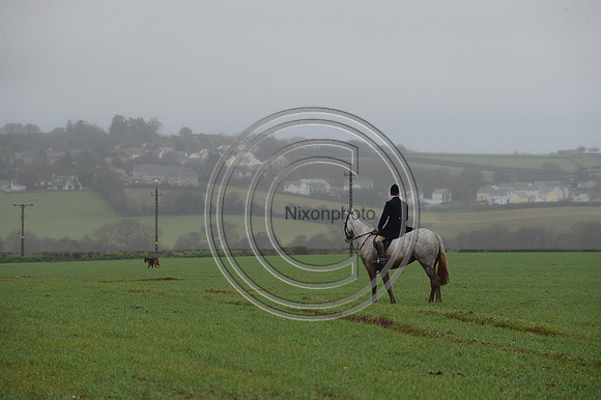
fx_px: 3170
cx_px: 300
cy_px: 200
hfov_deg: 10.8
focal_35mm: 190
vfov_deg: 7.2
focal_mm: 190
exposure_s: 1/800
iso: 1600
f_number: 6.3
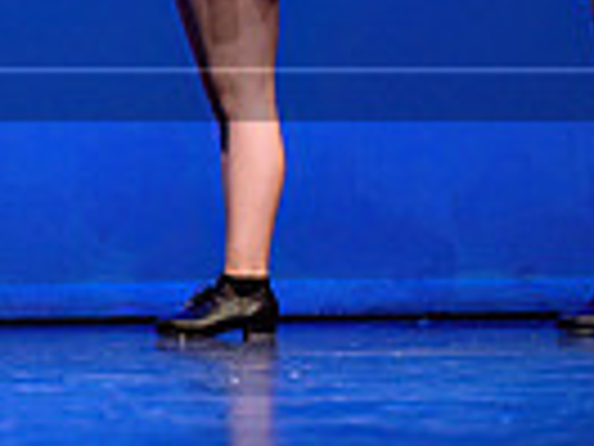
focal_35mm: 338
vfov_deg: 4.4
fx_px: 5800
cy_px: -273
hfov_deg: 5.8
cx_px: -334
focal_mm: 67
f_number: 2.8
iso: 1600
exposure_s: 1/270
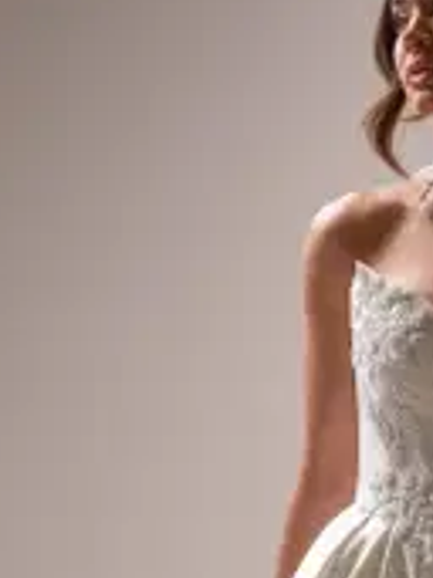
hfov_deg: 7.0
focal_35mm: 210
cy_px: 788
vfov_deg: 9.2
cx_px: 541
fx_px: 3507
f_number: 11
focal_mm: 70.4
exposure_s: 1/125
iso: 800
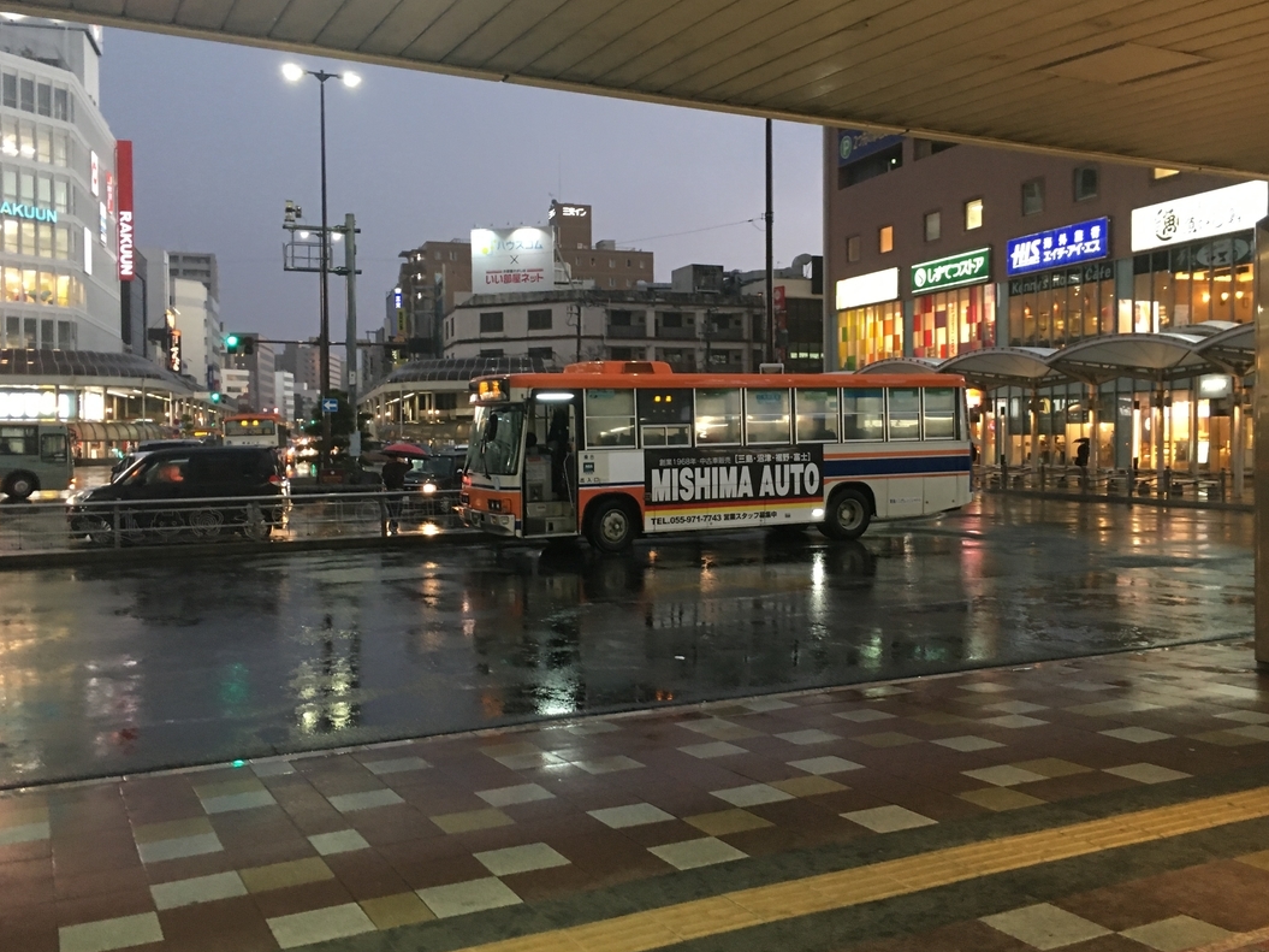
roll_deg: +0.6
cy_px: 453
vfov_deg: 42.9
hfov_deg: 55.3
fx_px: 1210
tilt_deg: -0.6
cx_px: 693
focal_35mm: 33
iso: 100
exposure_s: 1/30
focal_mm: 4.15
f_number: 2.2
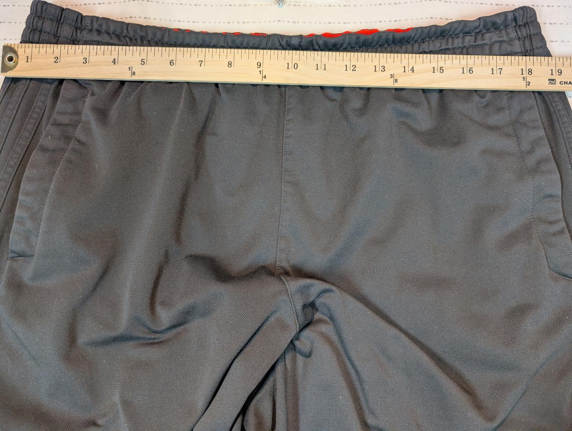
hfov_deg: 71.5
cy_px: 216
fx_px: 397
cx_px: 286
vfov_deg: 56.9
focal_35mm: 24
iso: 36
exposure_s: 1/40
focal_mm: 6.9
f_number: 1.68
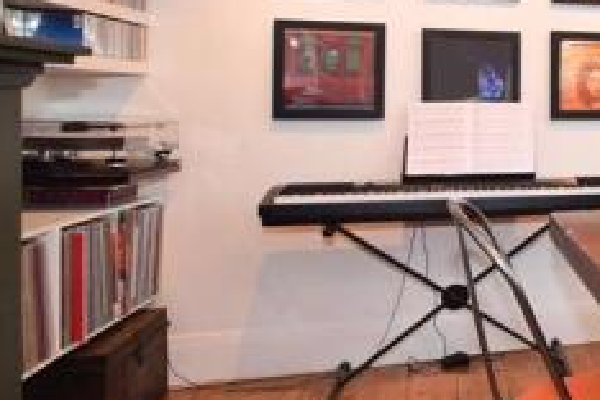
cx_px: 774
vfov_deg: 31.3
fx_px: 700
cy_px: 96
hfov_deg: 33.9
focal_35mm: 42
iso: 200
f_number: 8
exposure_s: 1/10
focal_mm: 10
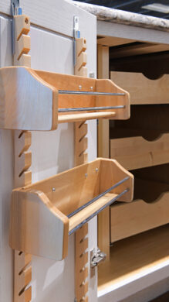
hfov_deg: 27.6
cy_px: 149
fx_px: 343
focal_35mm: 43
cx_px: 72
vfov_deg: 47.4
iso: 160
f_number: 16
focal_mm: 40
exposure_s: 2.5
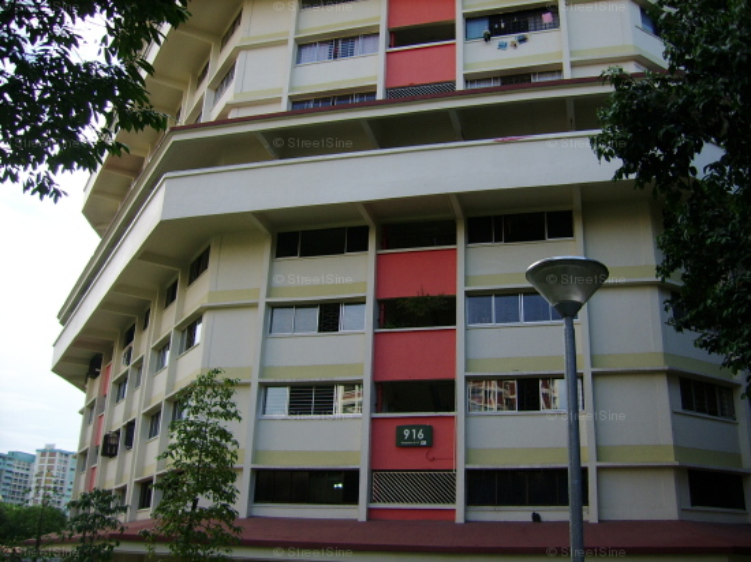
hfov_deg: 52.6
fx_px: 759
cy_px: 281
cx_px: 376
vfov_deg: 40.7
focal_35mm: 35
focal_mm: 5.95
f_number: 2.8
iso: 50
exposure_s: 1/545
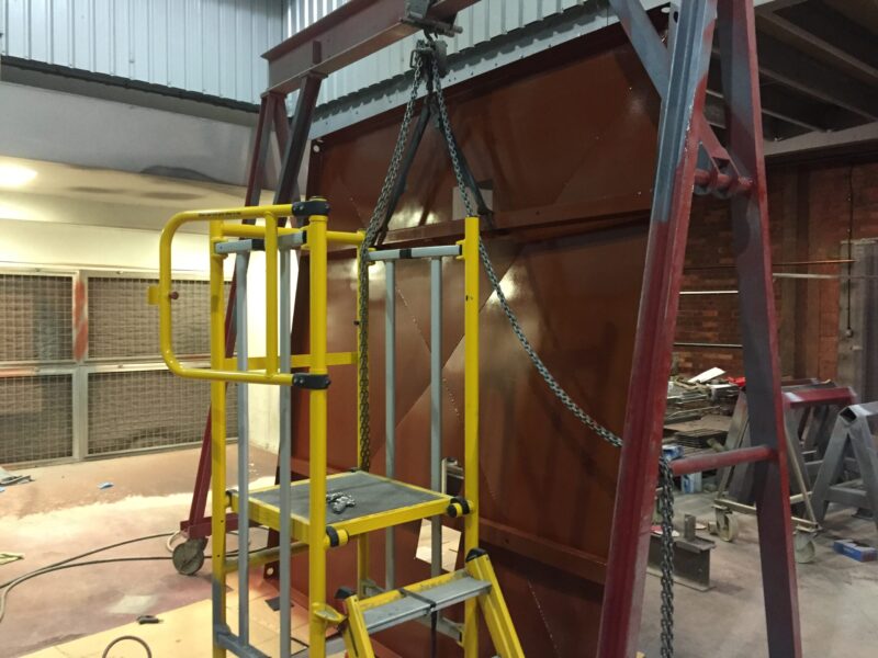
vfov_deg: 48.2
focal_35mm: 29
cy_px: 329
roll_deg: +1.0
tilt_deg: -1.4
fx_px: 736
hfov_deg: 61.7
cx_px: 439
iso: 250
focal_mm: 4.15
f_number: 2.2
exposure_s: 1/25
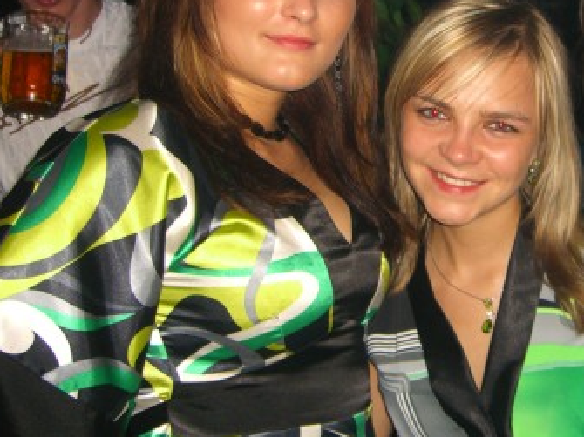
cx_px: 465
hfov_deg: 28.0
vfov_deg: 21.5
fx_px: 1147
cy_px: 132
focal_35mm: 68
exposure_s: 1/60
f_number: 2.8
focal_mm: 7.9
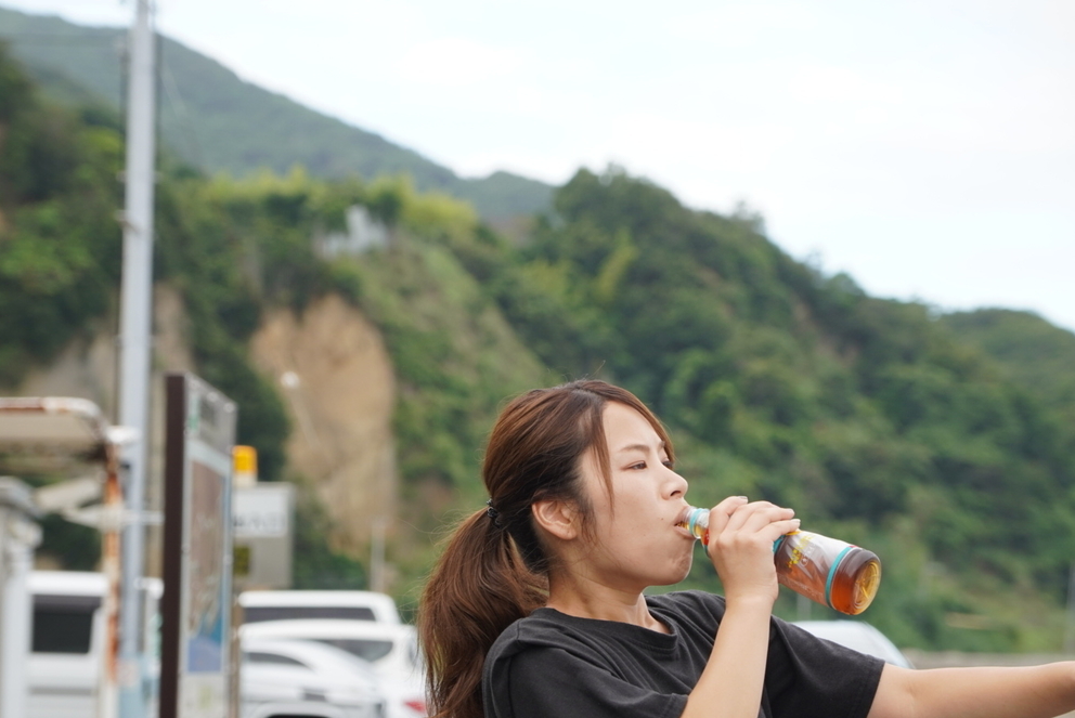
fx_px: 3795
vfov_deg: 10.8
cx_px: 489
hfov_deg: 16.1
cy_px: 408
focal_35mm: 127
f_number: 4
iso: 250
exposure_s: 1/500
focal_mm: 70
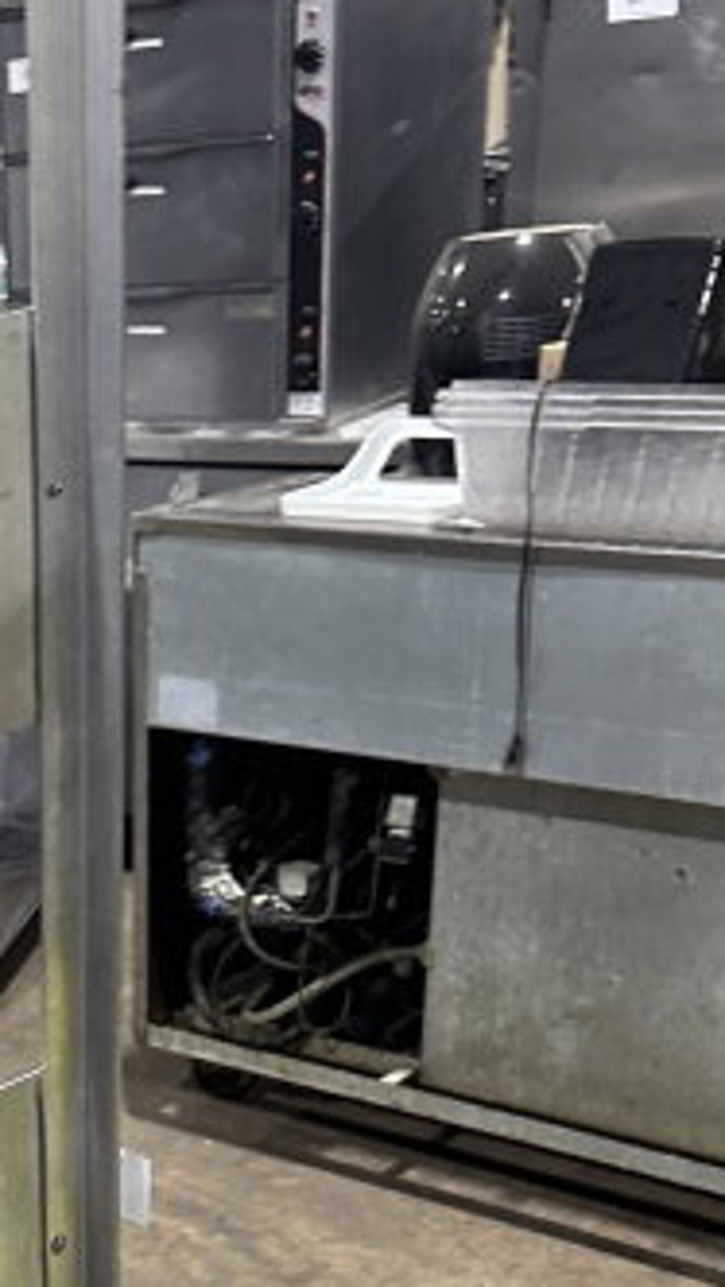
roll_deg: +10.0
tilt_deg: -25.9
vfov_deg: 30.2
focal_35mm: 64
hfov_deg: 16.8
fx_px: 2185
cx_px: -411
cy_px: 1324
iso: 250
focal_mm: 6.86
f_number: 1.78
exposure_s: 1/60
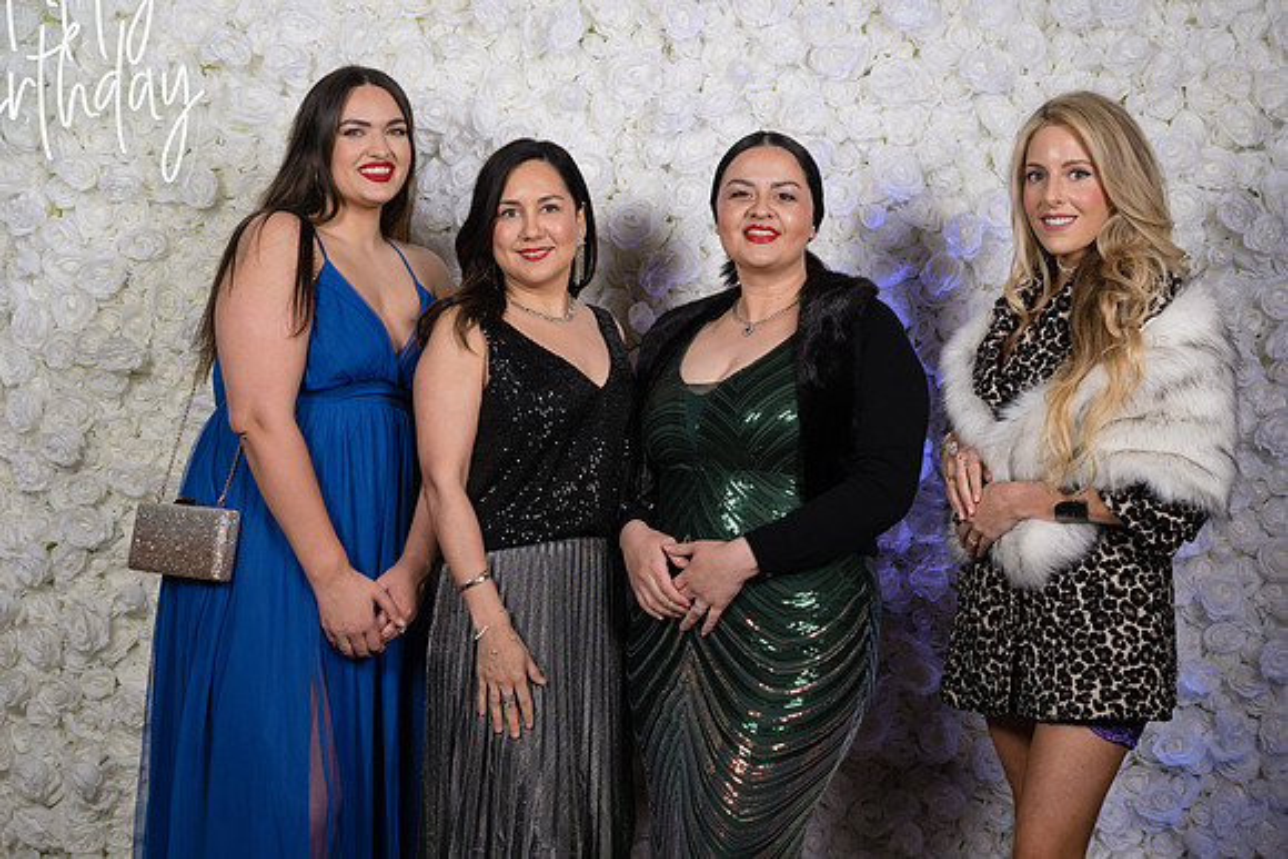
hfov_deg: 41.2
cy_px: 430
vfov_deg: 28.1
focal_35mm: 48
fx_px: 1715
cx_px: 678
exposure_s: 1/200
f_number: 5.6
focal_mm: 43
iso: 400
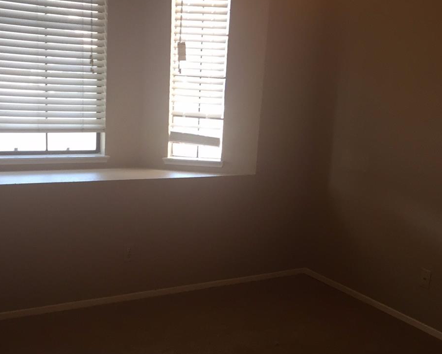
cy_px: 221
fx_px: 615
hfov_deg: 39.5
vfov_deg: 32.0
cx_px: 247
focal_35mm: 47
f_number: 2.2
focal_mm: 4.15
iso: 64
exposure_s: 1/30
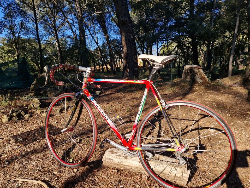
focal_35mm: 24
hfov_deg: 71.6
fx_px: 173
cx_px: 124
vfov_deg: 56.8
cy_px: 96
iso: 50
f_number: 1.8
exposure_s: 1/716
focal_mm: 5.4
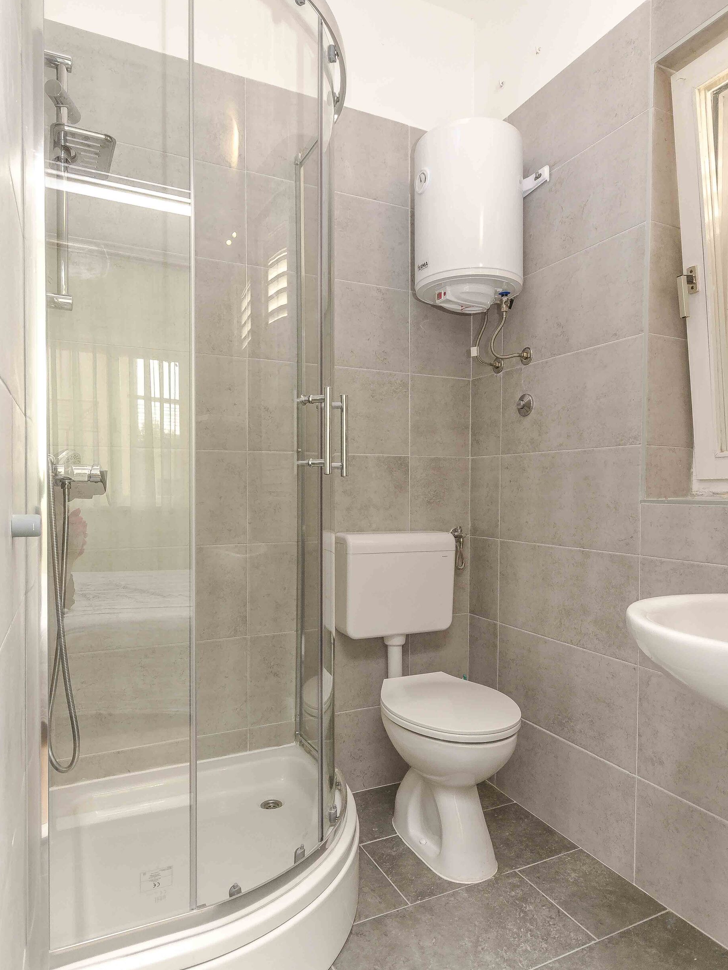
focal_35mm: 22
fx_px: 604
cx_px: 362
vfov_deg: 77.5
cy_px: 496
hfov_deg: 62.1
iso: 100
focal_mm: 13
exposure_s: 1/80
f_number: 7.1
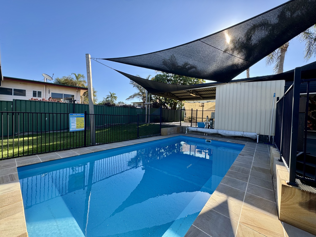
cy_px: 118
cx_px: 158
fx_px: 128
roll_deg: -1.8
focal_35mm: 14
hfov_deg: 102.1
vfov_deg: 85.7
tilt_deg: -1.5
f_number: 2.2
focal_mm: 2.22
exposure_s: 1/425
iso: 40
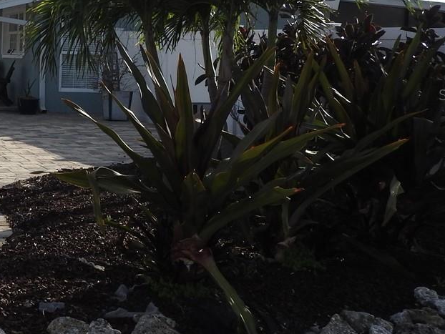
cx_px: -66
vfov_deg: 20.3
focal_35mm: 72
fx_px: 926
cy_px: 94
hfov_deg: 24.8
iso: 100
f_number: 3.5
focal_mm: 5
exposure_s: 1/1250
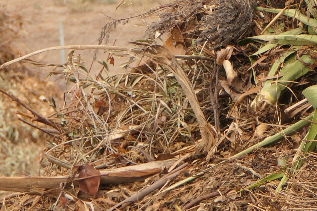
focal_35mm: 373
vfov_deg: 3.7
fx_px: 3284
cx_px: 87
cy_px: 48
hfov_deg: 5.5
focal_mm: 37.9
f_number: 4.2
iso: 200
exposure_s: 1/320
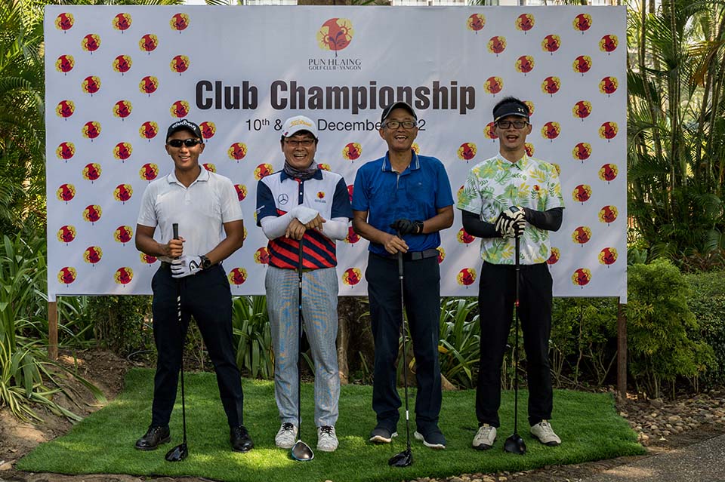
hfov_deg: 56.5
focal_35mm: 34
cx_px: 362
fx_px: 674
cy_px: 241
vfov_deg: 39.4
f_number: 7.1
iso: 450
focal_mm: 33.5
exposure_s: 1/320
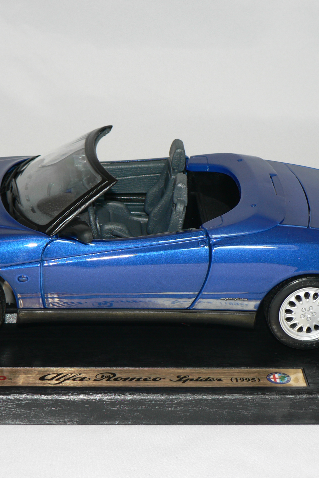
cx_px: 125
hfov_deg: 13.3
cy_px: 239
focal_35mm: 103
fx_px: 1369
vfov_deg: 19.8
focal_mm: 12.4
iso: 80
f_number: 3.2
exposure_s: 1/60
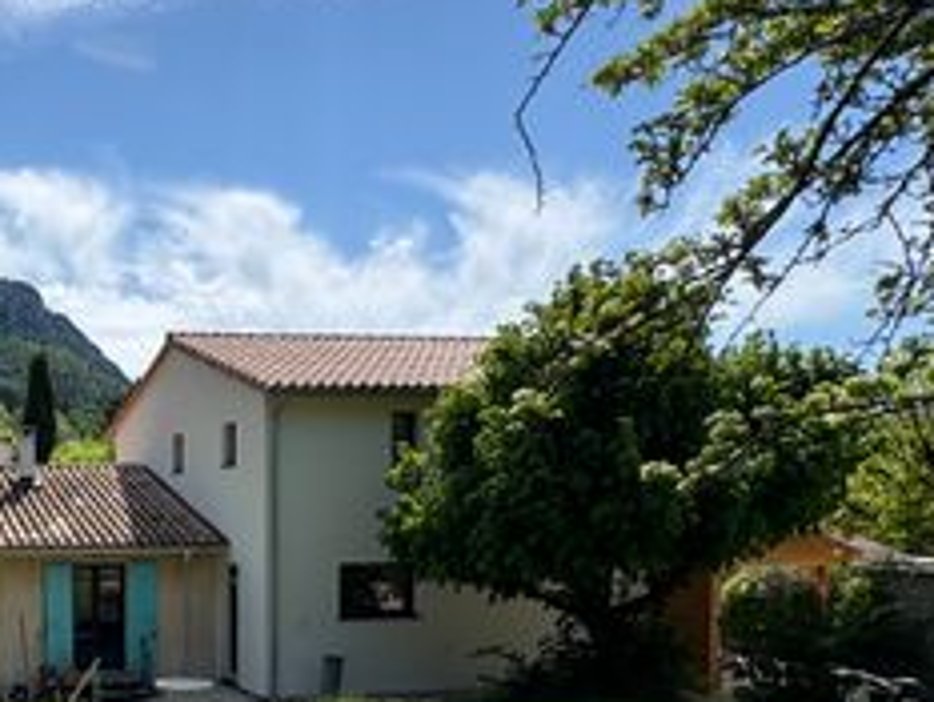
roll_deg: +1.2
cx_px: -20
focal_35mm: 36
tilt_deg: -2.8
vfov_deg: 38.2
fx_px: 972
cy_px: 566
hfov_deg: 43.3
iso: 50
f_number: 2.2
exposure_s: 1/1600
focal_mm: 2.22
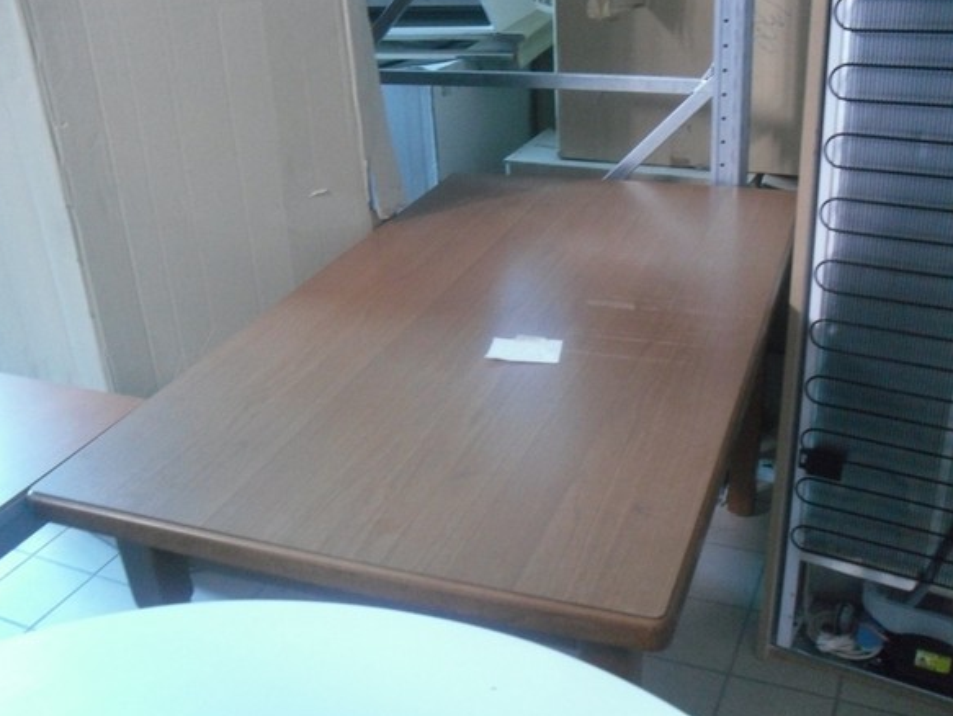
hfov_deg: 51.3
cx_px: 464
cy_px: 358
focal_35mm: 36
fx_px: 992
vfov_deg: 39.7
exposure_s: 1/15
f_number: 3
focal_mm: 6.3
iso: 800
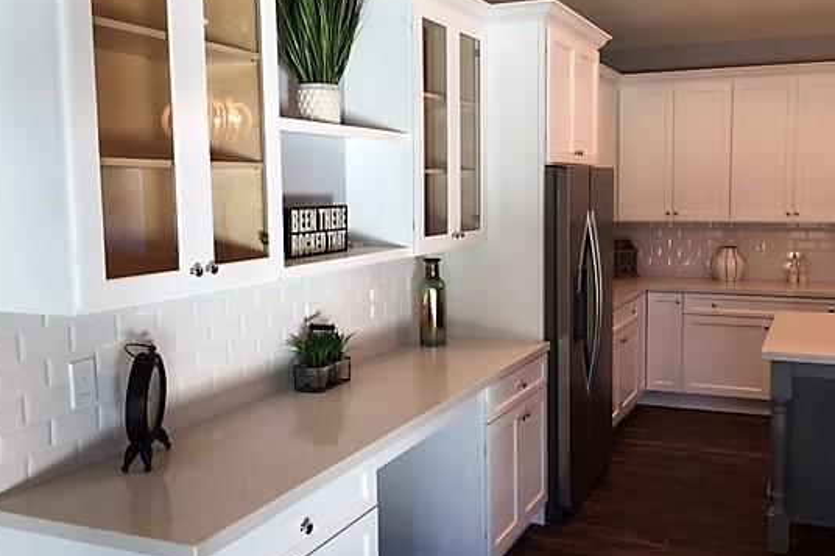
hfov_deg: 52.9
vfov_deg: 36.8
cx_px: 488
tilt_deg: -4.7
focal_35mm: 36
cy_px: 265
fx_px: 835
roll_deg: +1.1
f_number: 2.2
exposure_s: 1/40
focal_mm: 4.15
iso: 32
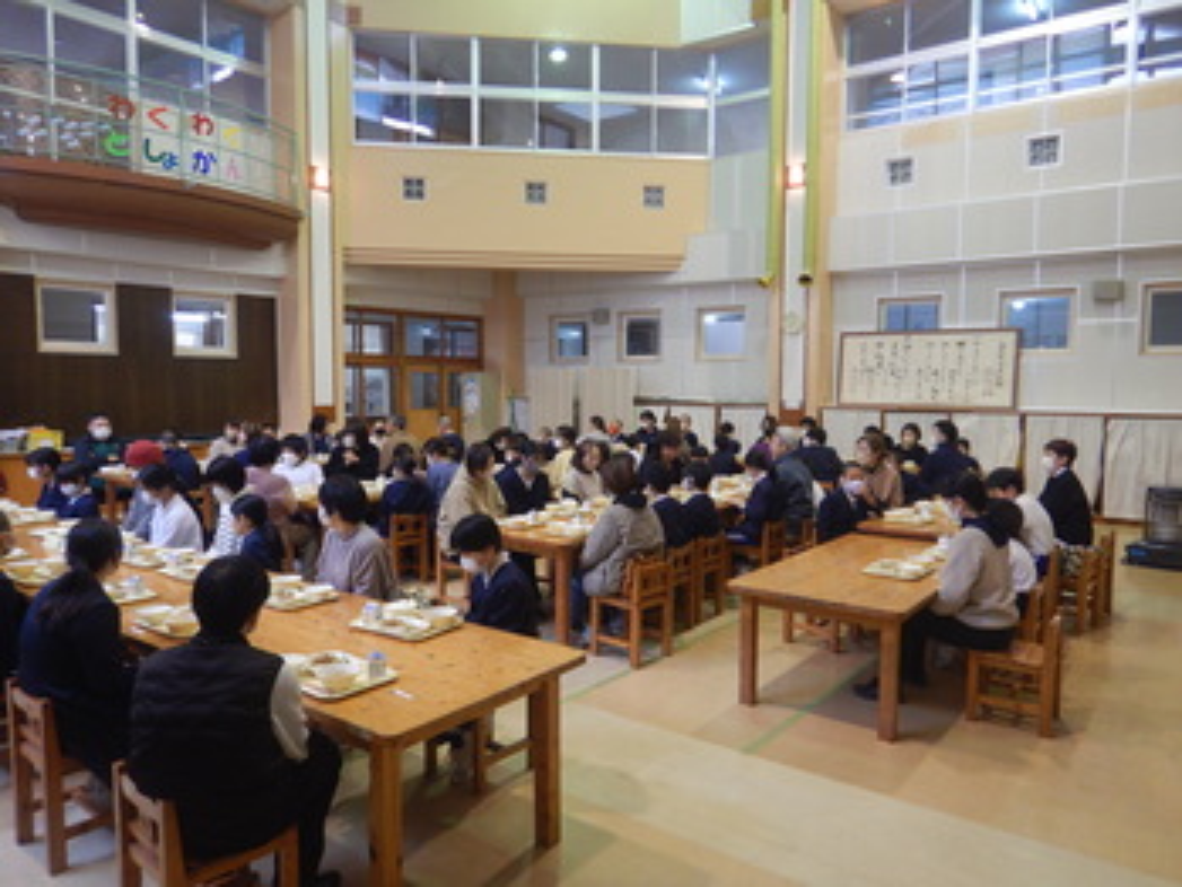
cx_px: 591
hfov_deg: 71.6
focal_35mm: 24
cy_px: 444
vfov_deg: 56.8
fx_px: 820
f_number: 2.8
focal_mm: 4.3
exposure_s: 1/30
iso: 250
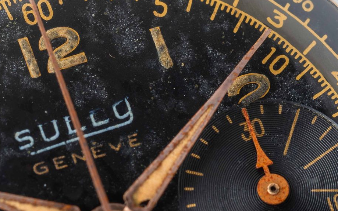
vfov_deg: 5.8
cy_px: 89
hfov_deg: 9.2
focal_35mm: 227
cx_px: 101
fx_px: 2092
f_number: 13
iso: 100
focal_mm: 100
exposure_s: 1/160
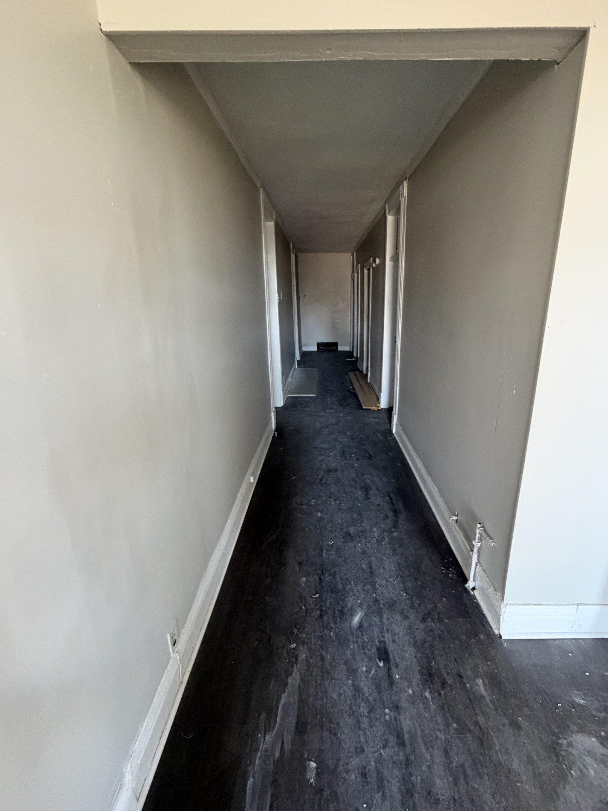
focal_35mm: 15
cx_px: 324
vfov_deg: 98.1
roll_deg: +0.6
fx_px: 351
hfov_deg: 81.7
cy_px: 394
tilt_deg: -15.1
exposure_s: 1/60
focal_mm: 2.22
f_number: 2.2
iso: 500
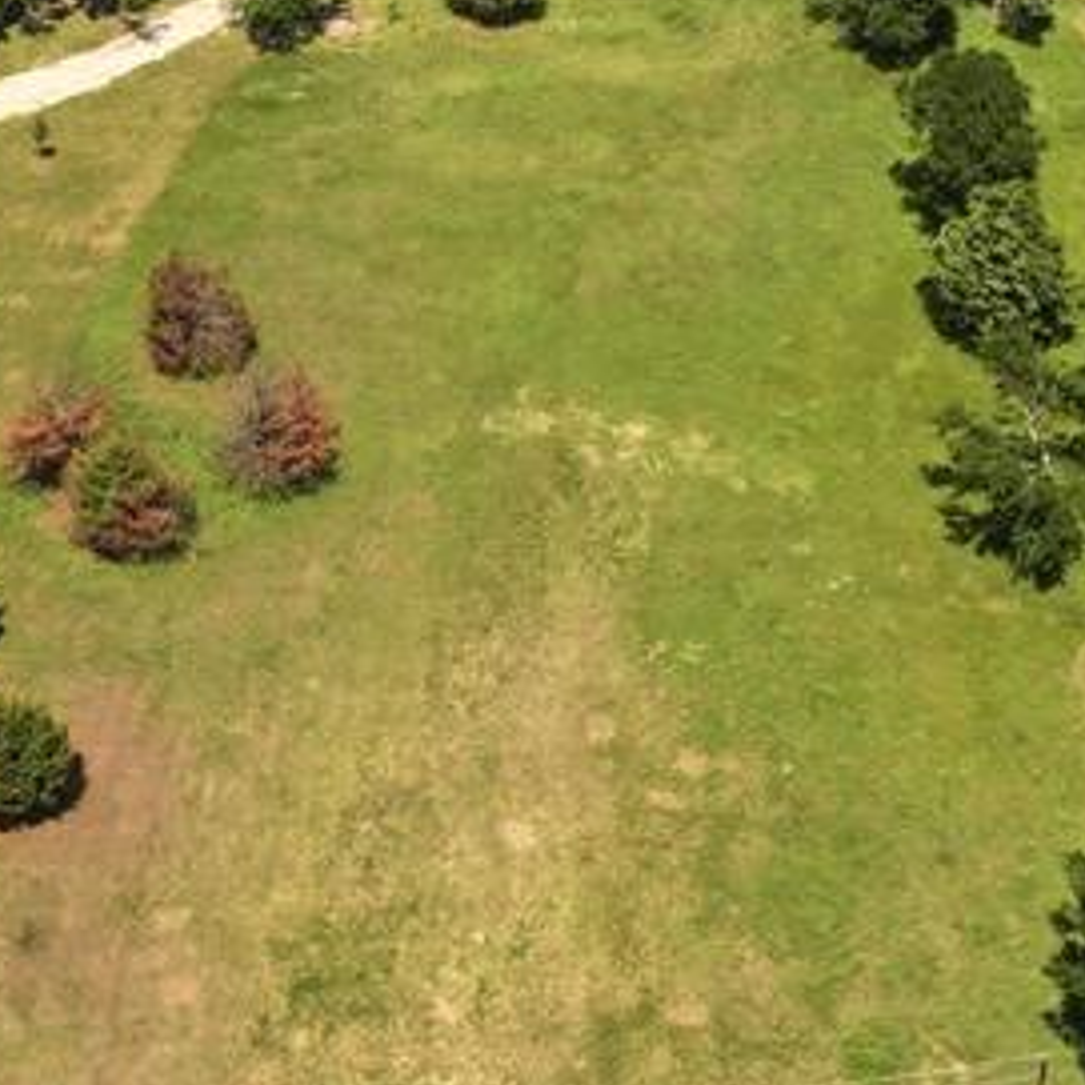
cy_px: 62
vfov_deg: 21.1
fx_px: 2837
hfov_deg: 21.7
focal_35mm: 80
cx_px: 516
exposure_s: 1/1600
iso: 110
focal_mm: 12.29
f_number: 2.8
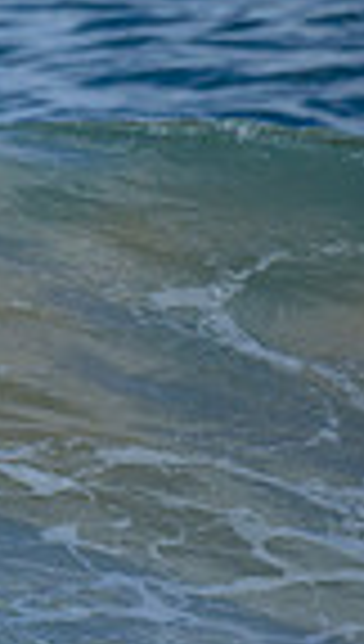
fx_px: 79180
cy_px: 393
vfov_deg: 0.5
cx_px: -818
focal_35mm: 4639
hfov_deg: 0.3
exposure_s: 1/2500
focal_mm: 800
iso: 400
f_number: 6.3
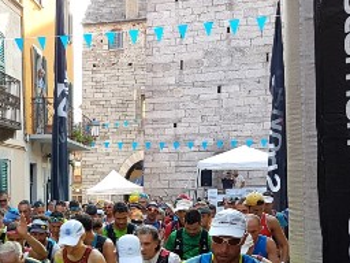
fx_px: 657
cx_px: 42
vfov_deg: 22.0
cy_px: 241
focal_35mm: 65
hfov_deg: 28.8
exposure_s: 1/100
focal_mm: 4.2
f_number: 1.7
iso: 40
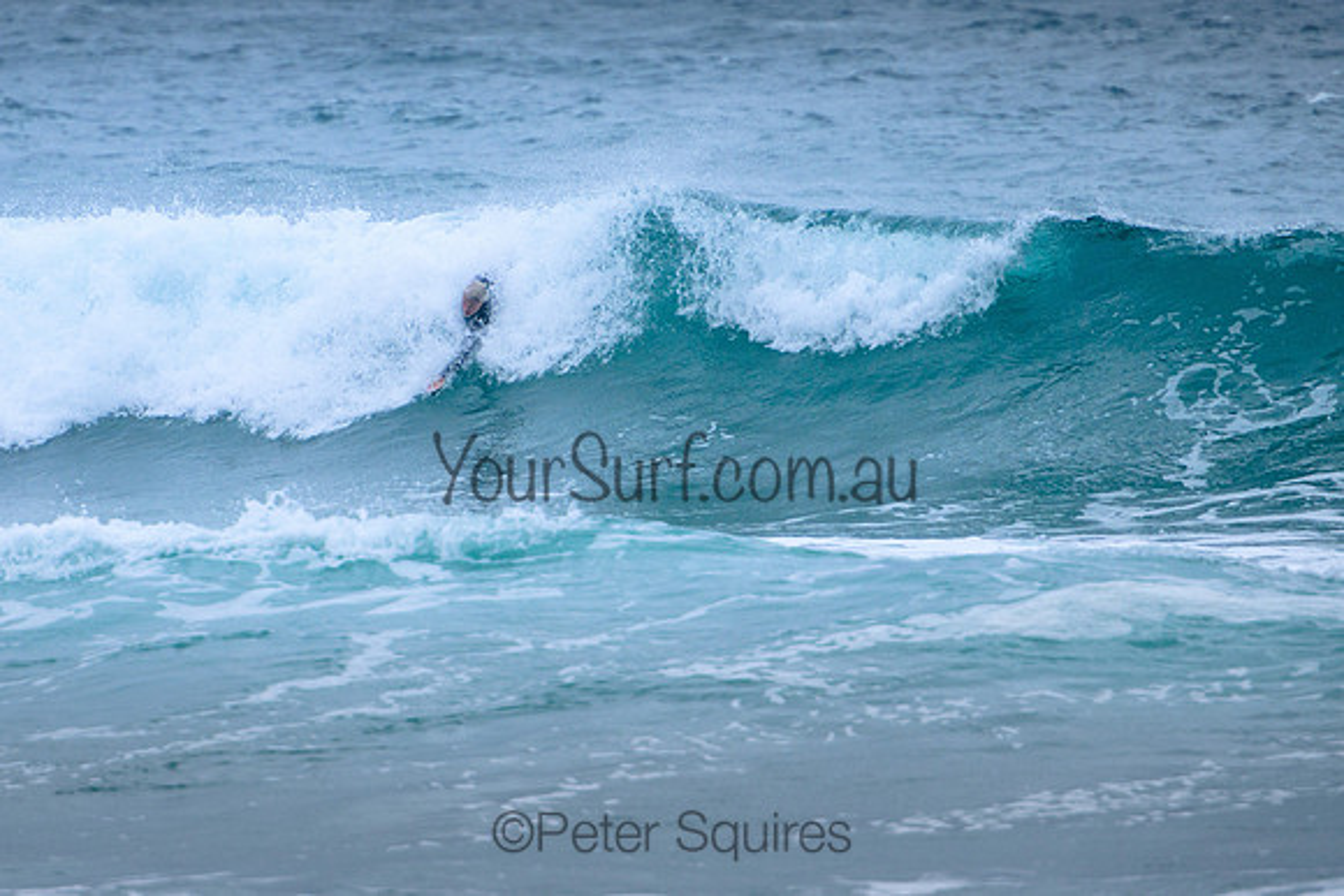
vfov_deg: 2.5
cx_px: 501
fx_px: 20543
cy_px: 321
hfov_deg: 3.7
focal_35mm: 550
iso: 500
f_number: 5.6
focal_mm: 400
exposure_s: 1/2000
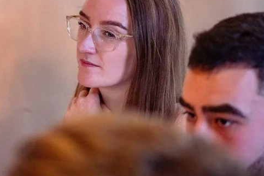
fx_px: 1027
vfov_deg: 9.8
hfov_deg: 14.4
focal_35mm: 140
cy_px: 39
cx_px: 6
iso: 8000
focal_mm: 66
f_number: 2.8
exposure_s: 1/200
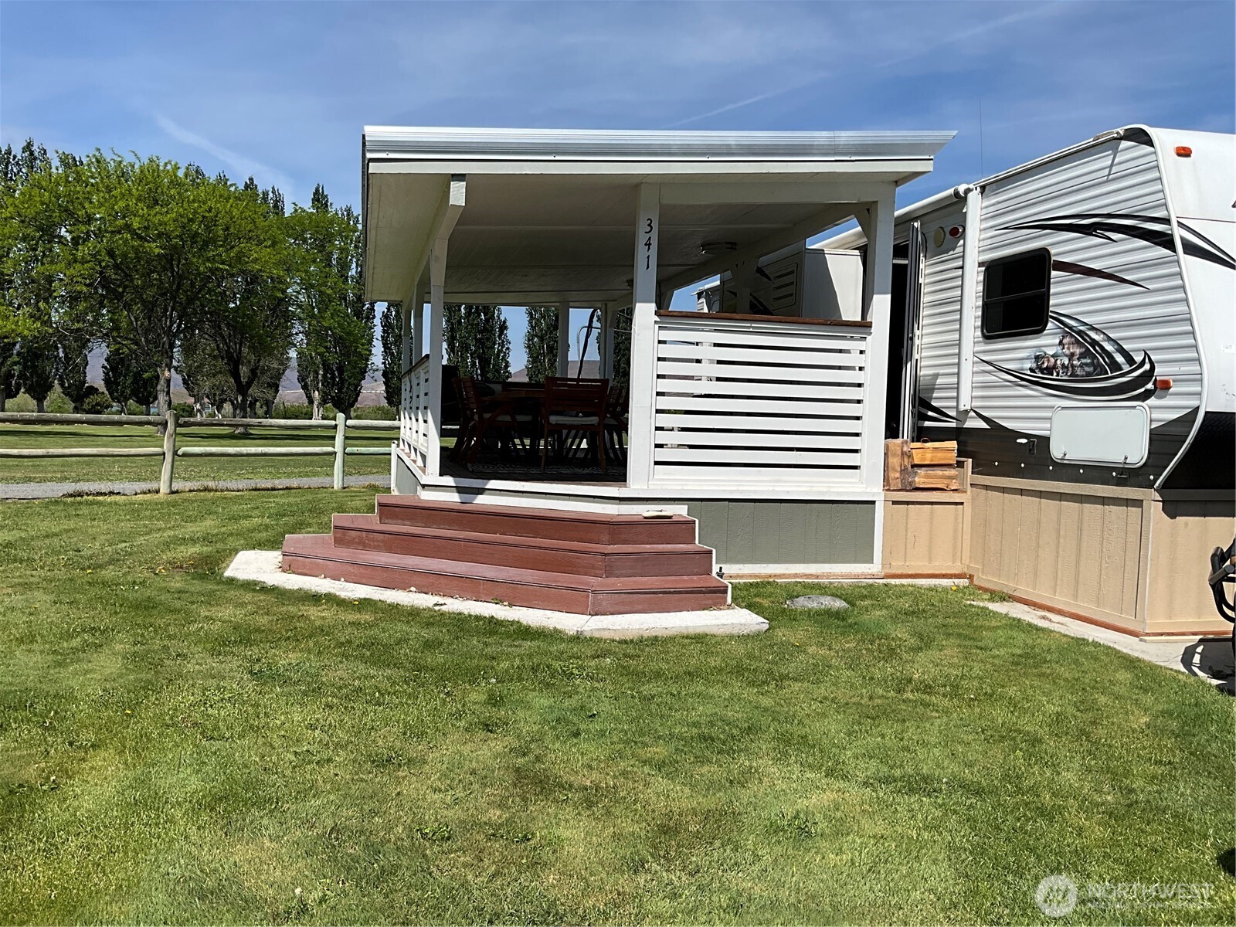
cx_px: 618
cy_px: 464
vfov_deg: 48.2
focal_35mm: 29
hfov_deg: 61.7
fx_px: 1035
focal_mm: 3
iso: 25
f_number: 1.8
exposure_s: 1/3322
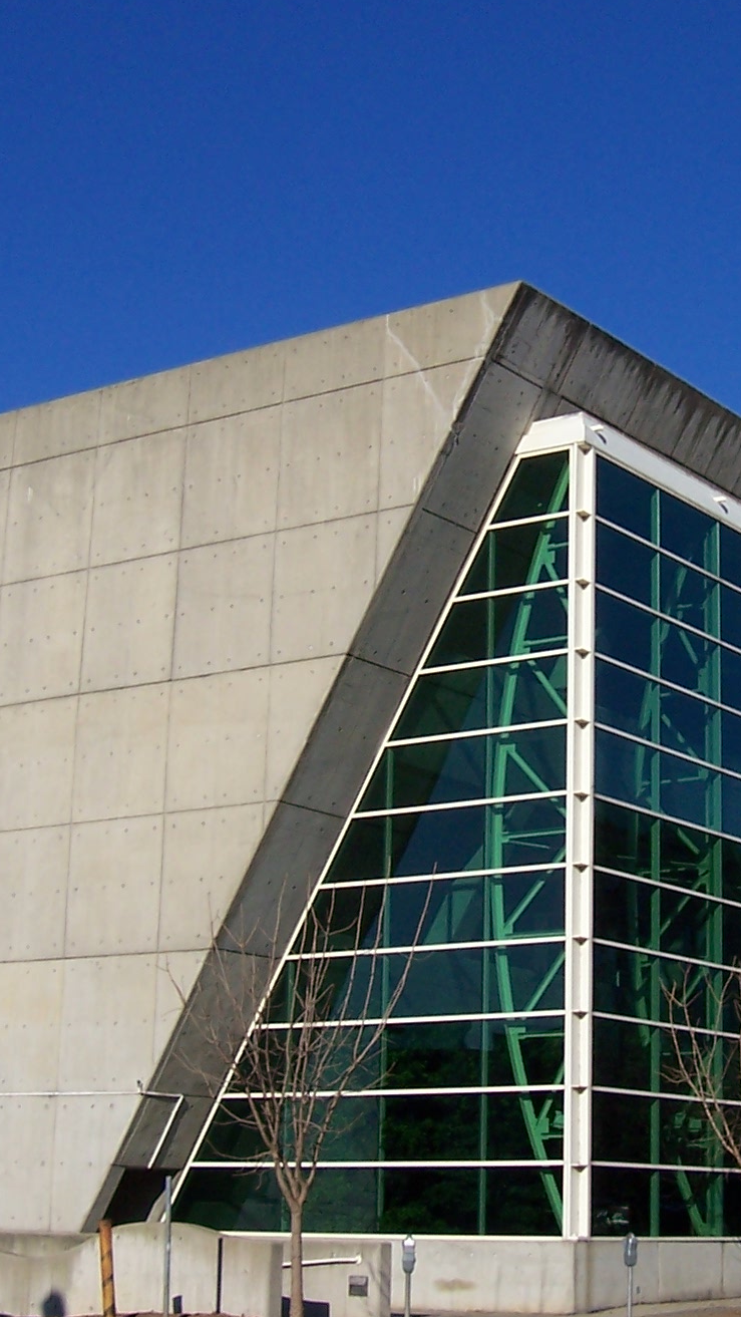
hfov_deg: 18.4
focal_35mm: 65
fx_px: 2269
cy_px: 645
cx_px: 602
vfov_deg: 32.3
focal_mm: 5.6
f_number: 5.6
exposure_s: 1/750
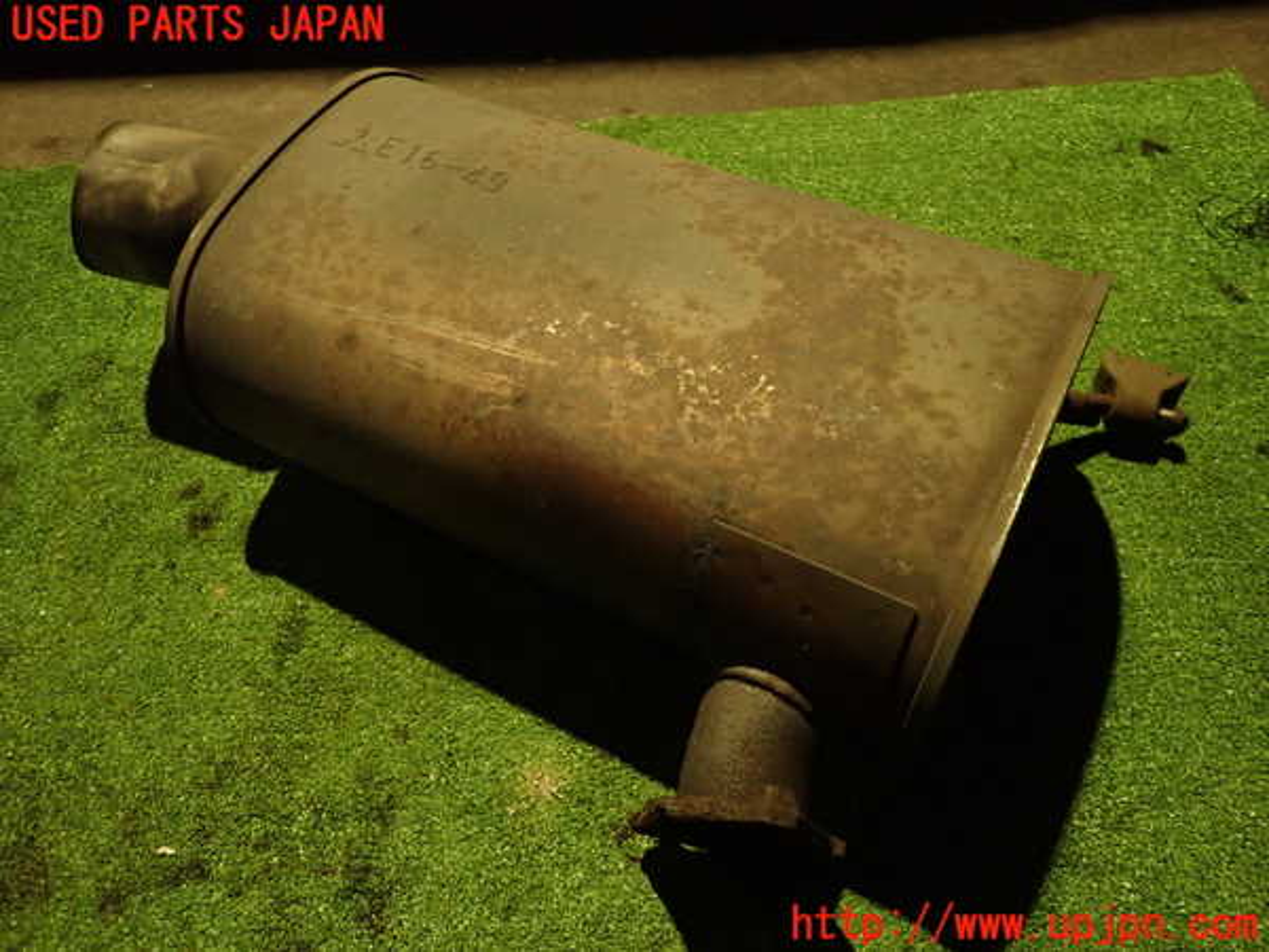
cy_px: 476
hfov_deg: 69.4
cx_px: 634
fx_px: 916
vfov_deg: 54.9
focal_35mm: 25
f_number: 2
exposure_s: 1/30
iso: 500
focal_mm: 4.5
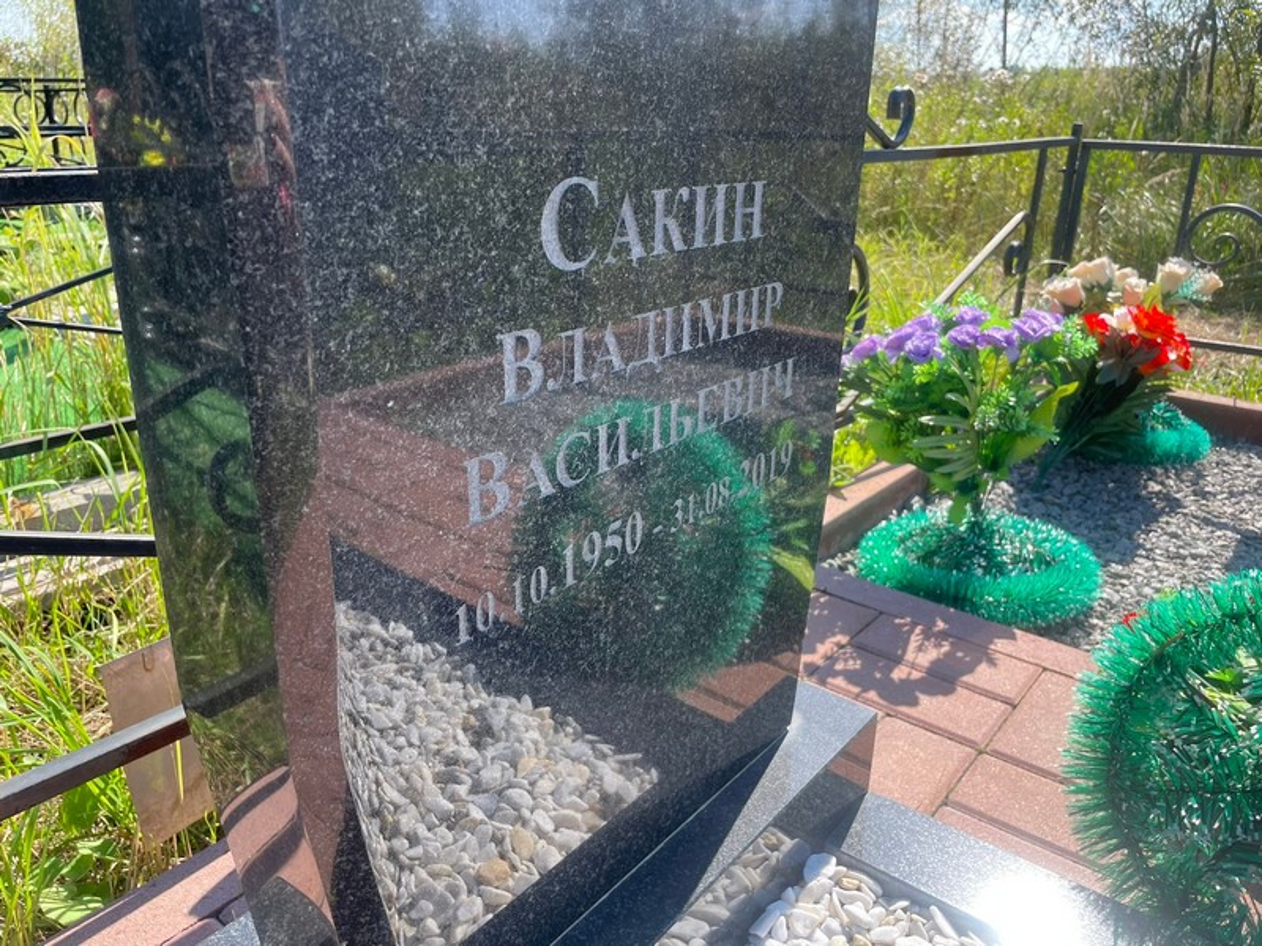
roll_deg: -0.3
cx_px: 631
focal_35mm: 26
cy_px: 473
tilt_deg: -19.7
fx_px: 948
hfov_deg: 67.3
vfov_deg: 53.1
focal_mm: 4.2
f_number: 1.6
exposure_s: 1/924
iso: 32
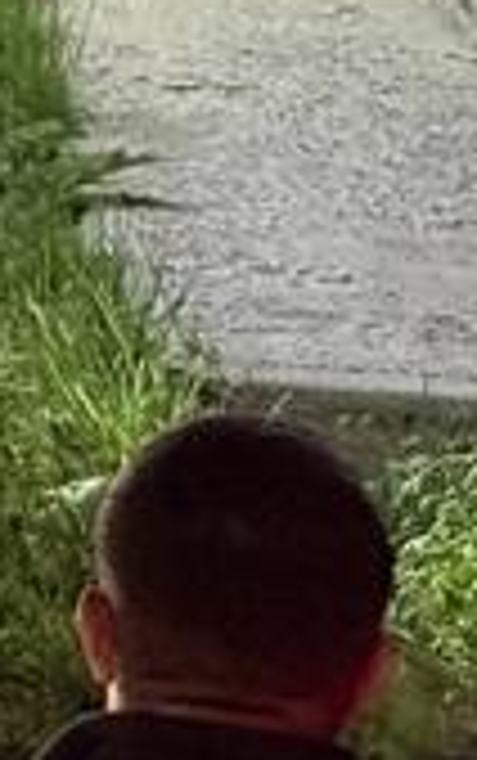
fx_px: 5809
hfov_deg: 4.4
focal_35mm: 280
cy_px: -724
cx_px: -1390
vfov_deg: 7.2
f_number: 1.78
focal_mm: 6.76
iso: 800
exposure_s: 1/29
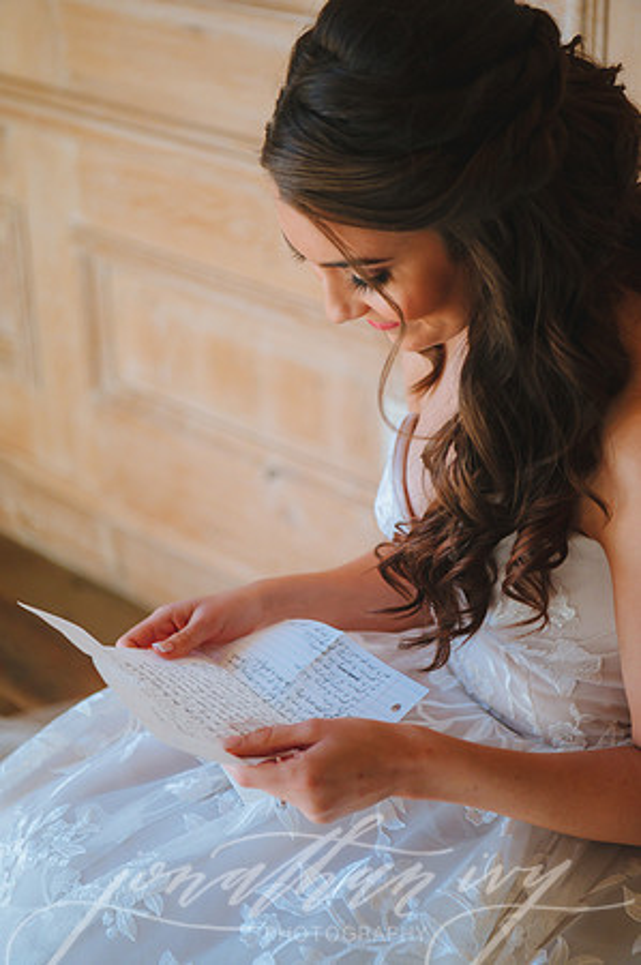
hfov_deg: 20.9
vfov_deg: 31.0
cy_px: 482
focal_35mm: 65
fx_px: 1740
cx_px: 320
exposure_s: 1/640
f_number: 2.8
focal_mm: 65
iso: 1250
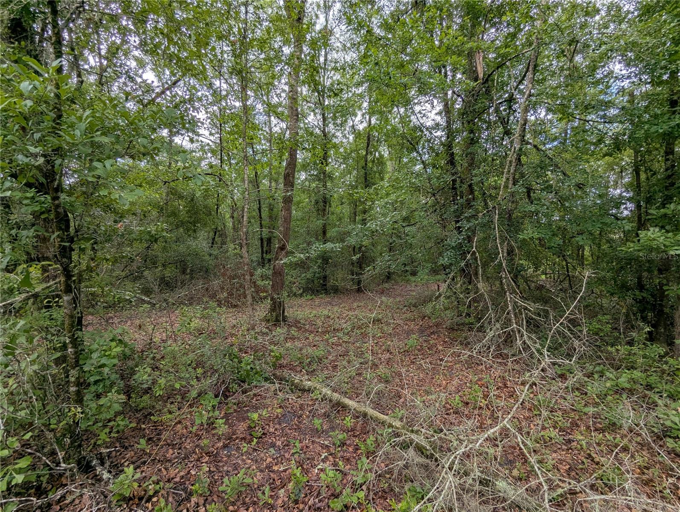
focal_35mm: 16
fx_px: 315
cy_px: 256
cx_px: 340
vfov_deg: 78.2
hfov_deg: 94.4
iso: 53
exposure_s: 1/570
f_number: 2.2
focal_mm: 2.35
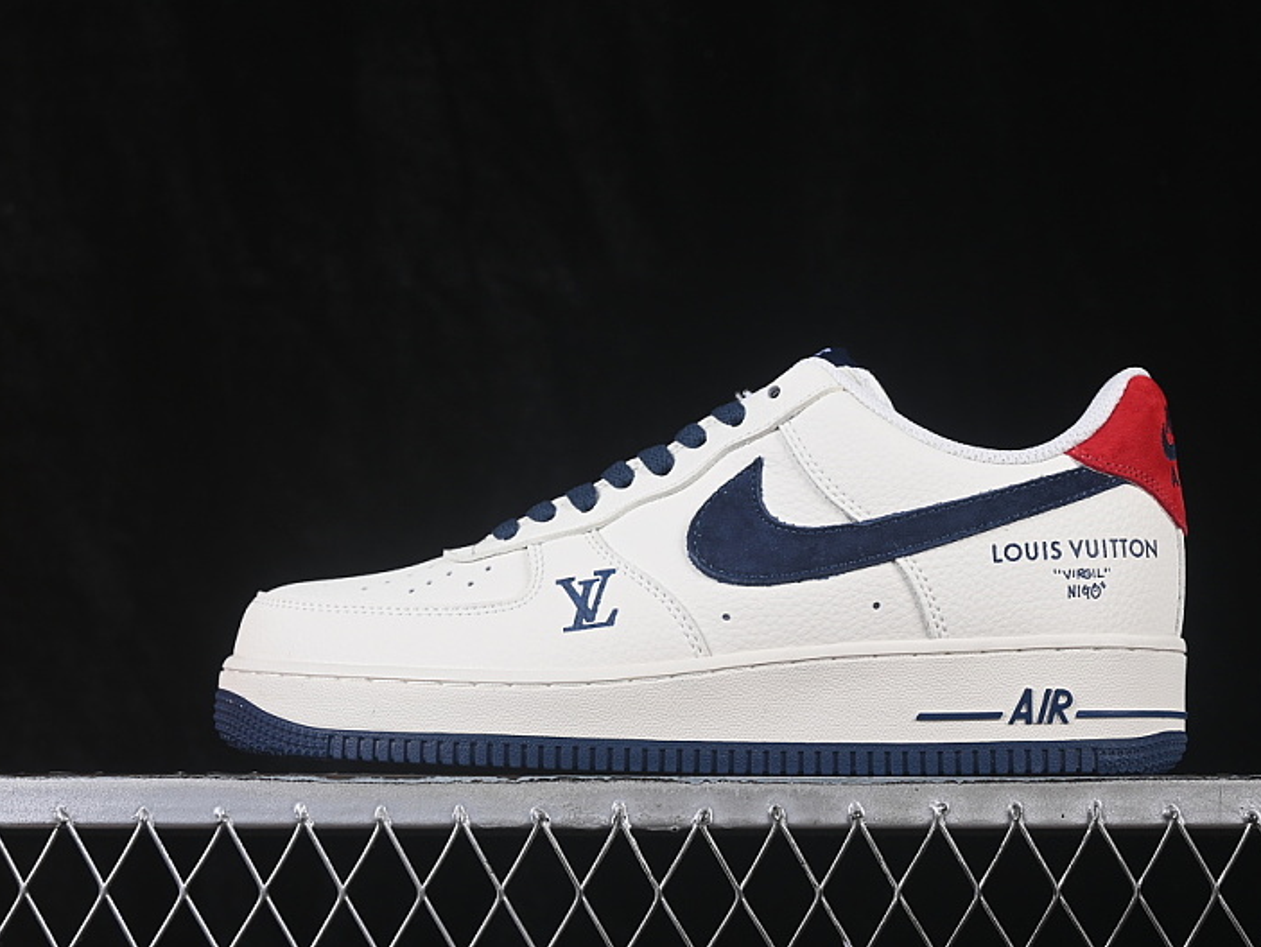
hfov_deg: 23.8
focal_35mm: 82
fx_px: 2989
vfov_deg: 18.0
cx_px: 712
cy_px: 473
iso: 160
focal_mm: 50
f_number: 8
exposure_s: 1/80
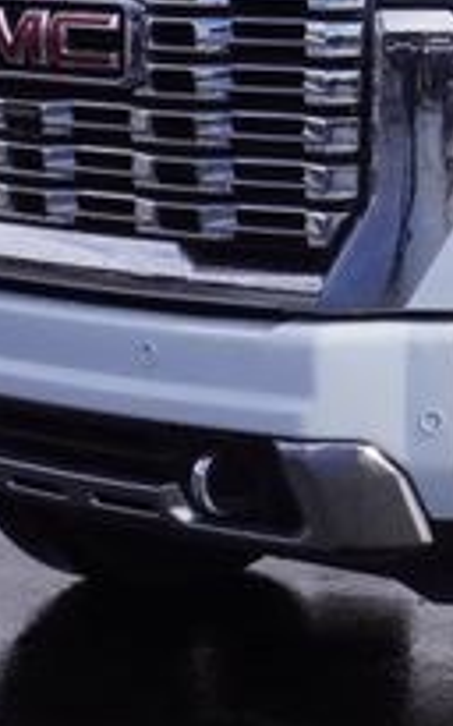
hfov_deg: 9.0
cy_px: 216
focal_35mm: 139
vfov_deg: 15.0
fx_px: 2740
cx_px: 810
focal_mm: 29
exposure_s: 1/160
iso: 100
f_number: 11
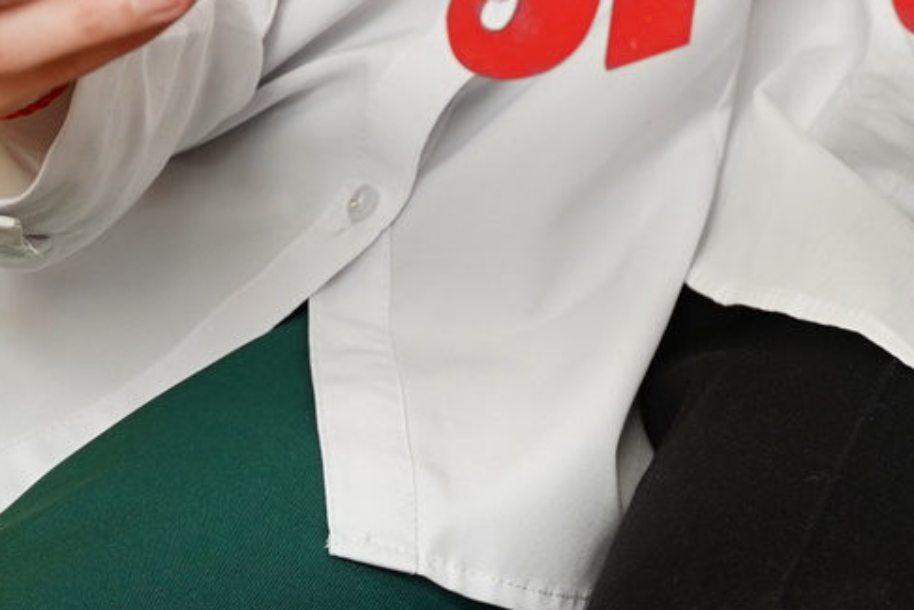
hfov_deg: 8.2
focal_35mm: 250
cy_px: -887
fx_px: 6353
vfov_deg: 5.3
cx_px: 1027
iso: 400
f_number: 3.5
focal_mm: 47.6
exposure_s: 1/160
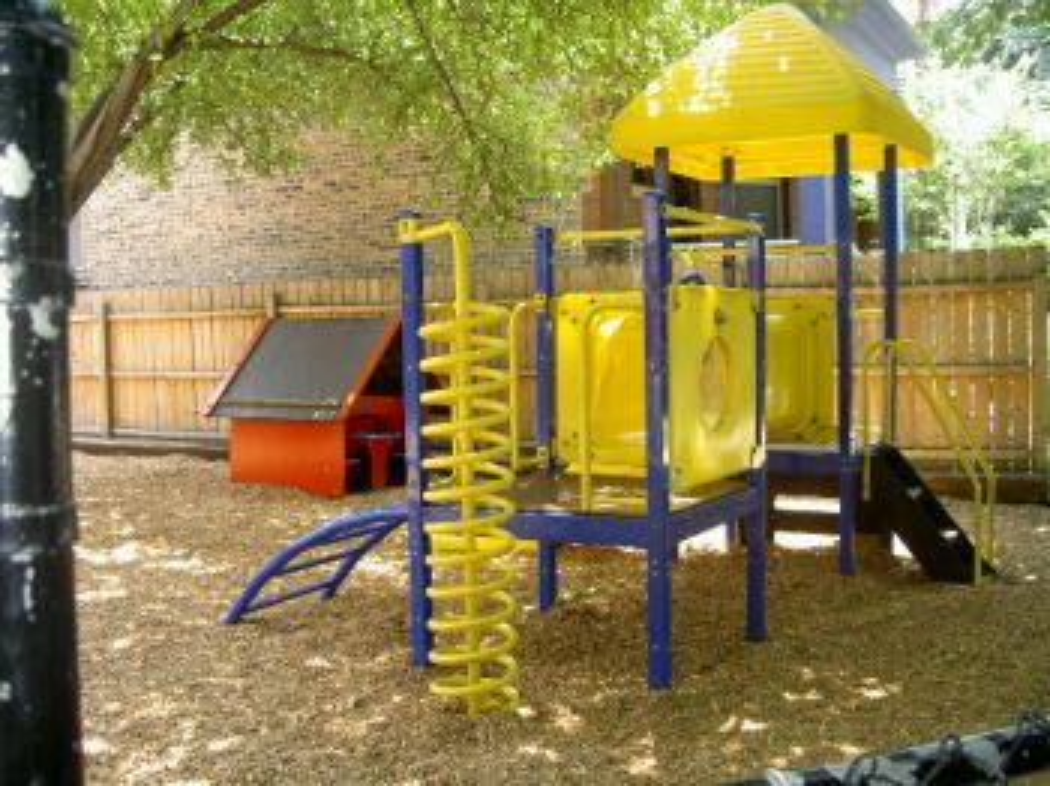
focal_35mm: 39
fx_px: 1182
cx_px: 525
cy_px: 393
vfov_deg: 36.8
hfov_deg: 47.9
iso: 100
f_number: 2.8
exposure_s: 1/60
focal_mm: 8
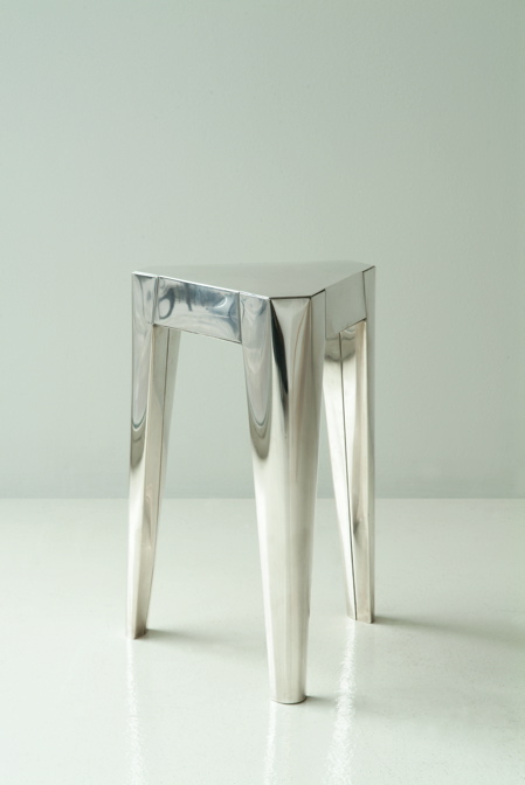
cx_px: 262
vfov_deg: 25.0
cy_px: 392
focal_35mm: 81
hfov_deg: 16.9
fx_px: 1769
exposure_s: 1/10
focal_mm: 54
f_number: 11
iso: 100
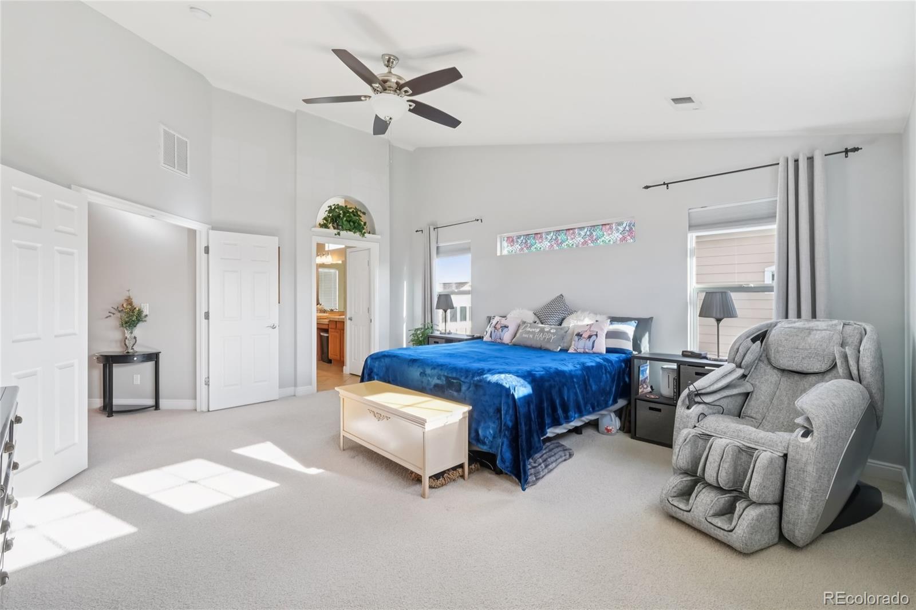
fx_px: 382
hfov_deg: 100.4
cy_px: 305
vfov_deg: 77.3
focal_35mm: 15
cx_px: 458
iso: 800
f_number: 8
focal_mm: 10
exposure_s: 1/15
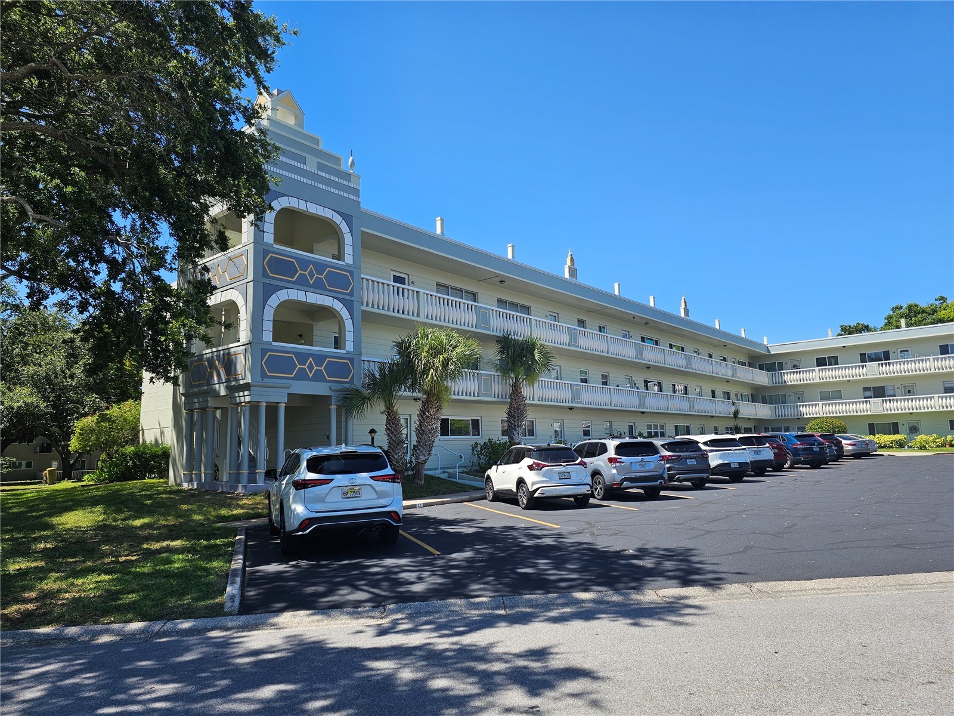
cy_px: 358
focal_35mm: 23
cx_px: 477
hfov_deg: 73.9
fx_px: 634
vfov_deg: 58.9
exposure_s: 1/516
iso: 10
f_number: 1.7
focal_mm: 6.3
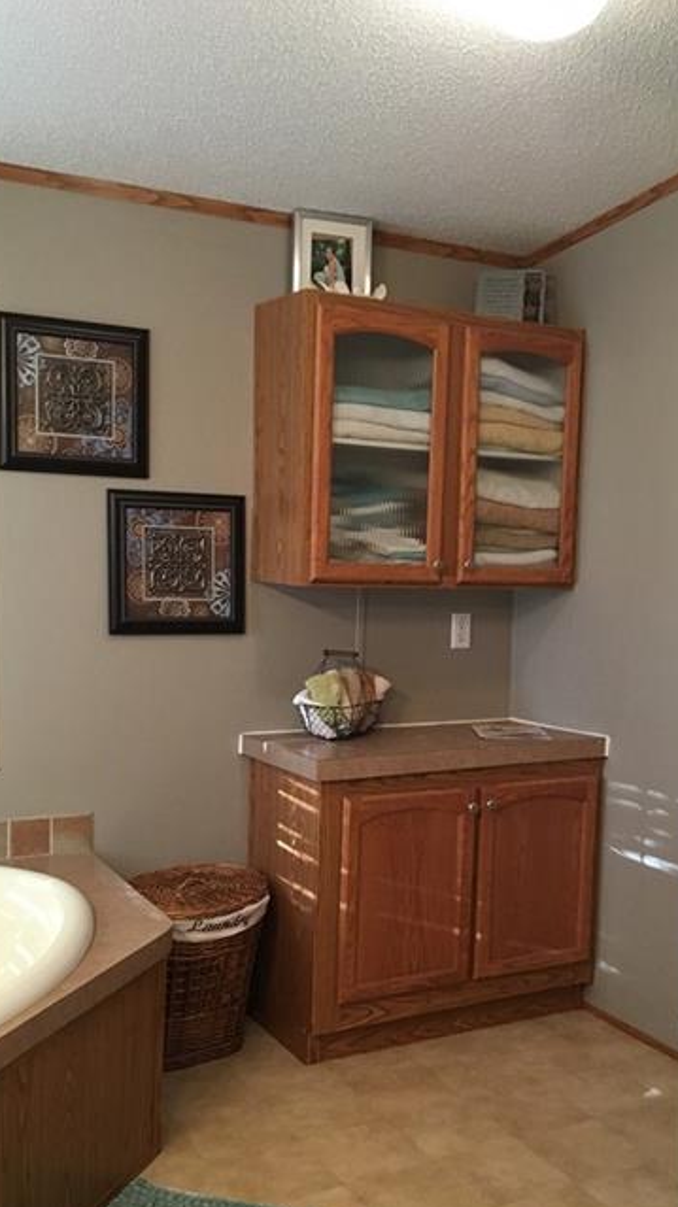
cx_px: 427
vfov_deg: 52.6
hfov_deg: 31.0
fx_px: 1216
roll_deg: -0.1
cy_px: 689
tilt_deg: -6.7
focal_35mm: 38
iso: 160
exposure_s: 1/30
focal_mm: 4.15
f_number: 2.2
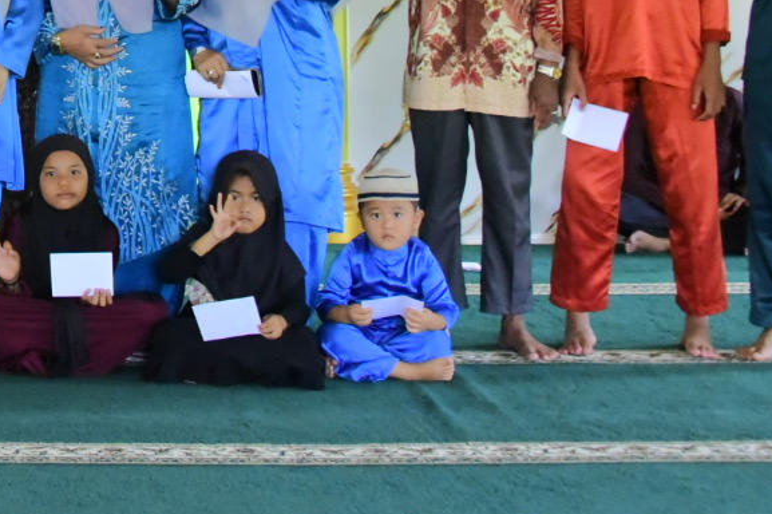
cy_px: -199
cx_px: -143
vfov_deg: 11.2
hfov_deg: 16.7
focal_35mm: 118
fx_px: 2529
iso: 8000
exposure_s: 1/250
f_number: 5
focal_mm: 42
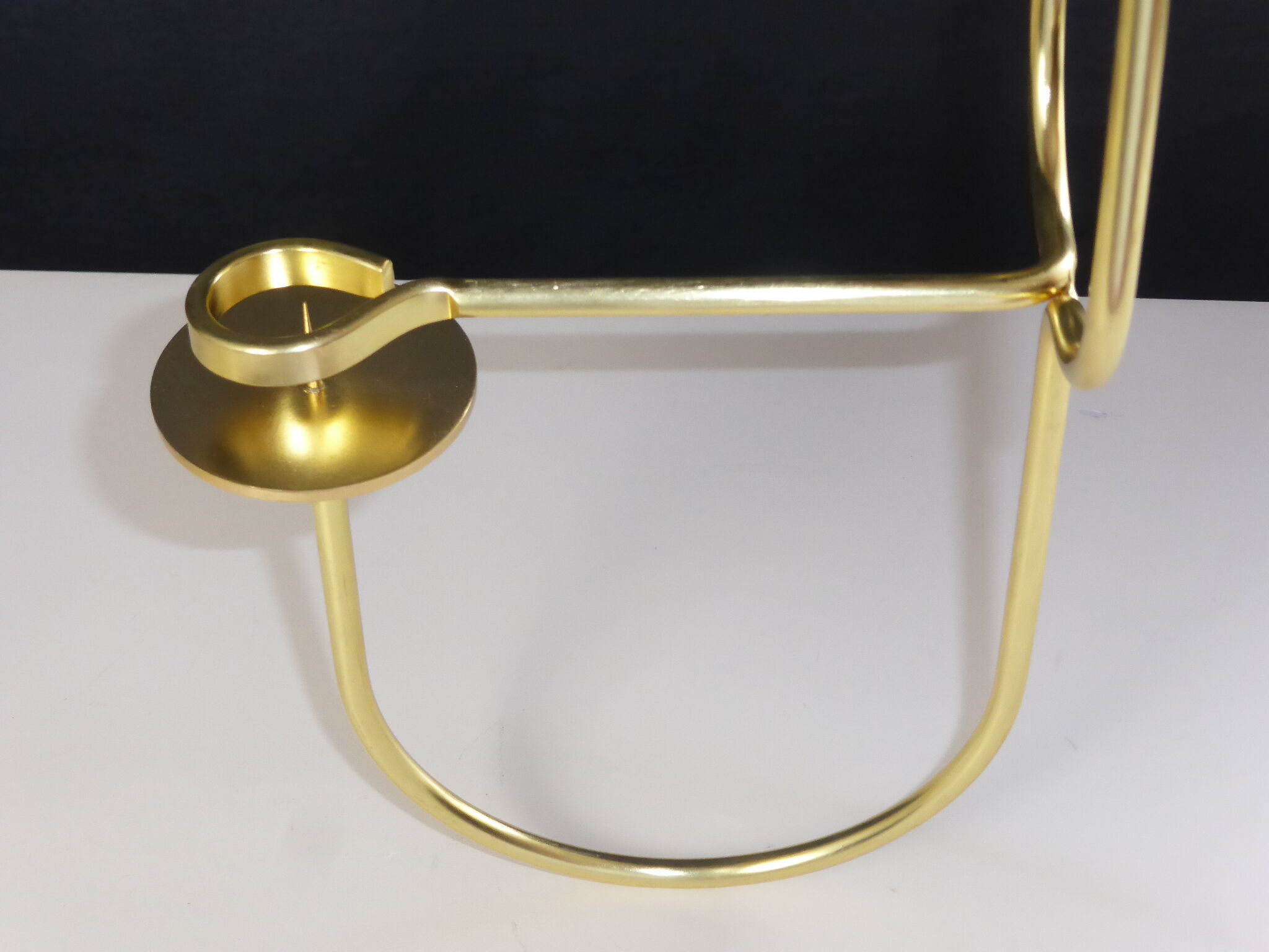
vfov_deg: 22.3
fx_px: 2420
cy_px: 476
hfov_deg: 29.4
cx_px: 634
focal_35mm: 66
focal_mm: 11.7
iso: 500
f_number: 4.9
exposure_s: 1/60
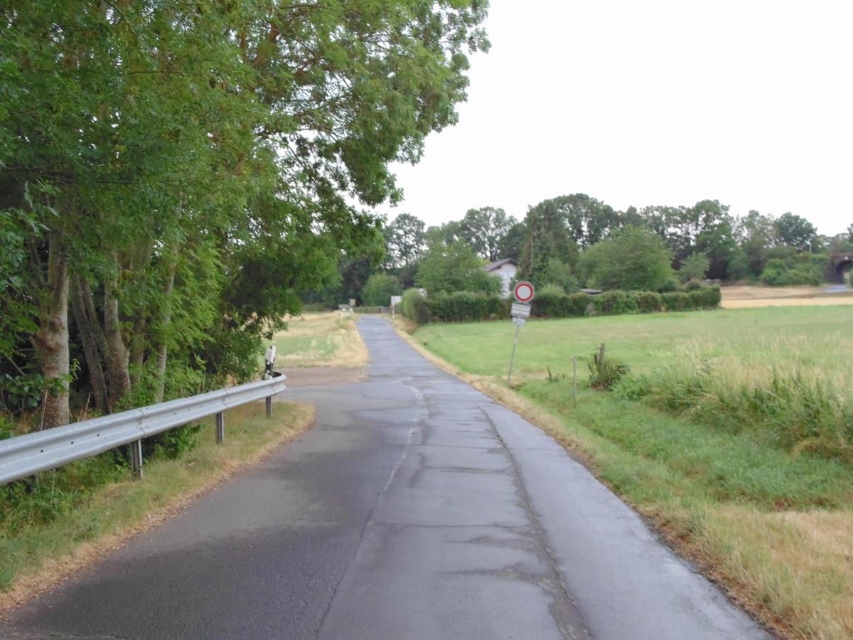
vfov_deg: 33.6
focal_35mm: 43
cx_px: 426
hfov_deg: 43.9
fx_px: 1060
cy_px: 320
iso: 320
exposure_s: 1/125
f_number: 3.5
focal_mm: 7.7
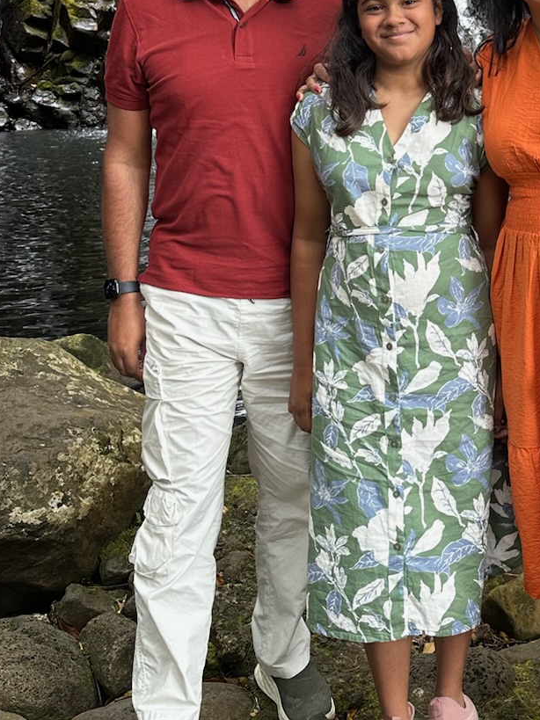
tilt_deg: -6.9
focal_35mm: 60
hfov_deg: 23.6
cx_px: 515
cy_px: 144
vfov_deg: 31.4
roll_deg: +0.1
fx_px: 1248
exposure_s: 1/121
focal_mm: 6.86
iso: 80
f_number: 1.78
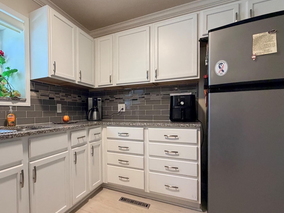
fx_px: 164
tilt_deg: -0.9
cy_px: 115
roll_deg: +1.2
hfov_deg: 80.3
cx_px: 108
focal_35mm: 20
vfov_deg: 65.9
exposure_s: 1/60
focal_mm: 2.22
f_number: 2.2
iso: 400
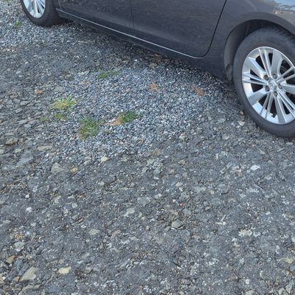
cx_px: 258
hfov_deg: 31.4
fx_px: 501
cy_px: 13
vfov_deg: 30.8
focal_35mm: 52
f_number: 1.8
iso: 32
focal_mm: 5.4
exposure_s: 1/180
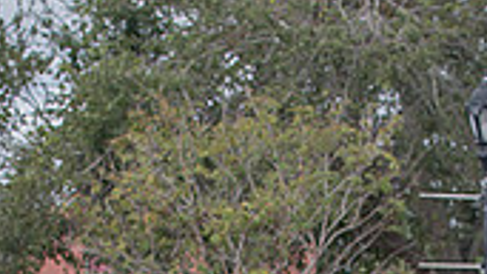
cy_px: 527
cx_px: 182
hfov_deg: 11.6
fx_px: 2388
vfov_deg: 6.4
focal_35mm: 185
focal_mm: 35
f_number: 4
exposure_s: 1/500
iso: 100
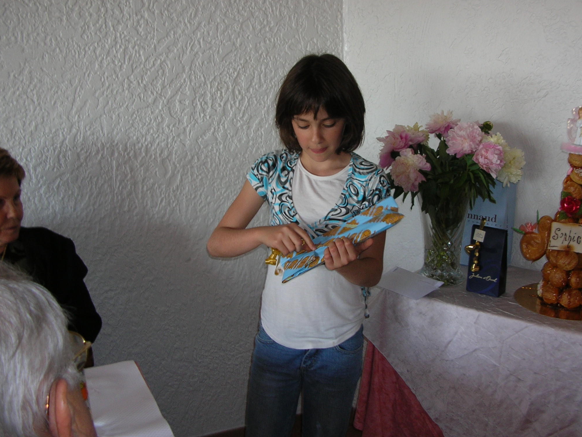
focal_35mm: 40
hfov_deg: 46.7
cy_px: 188
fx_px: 673
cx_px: 331
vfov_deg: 35.9
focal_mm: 5.8
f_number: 2.8
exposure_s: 1/30
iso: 50
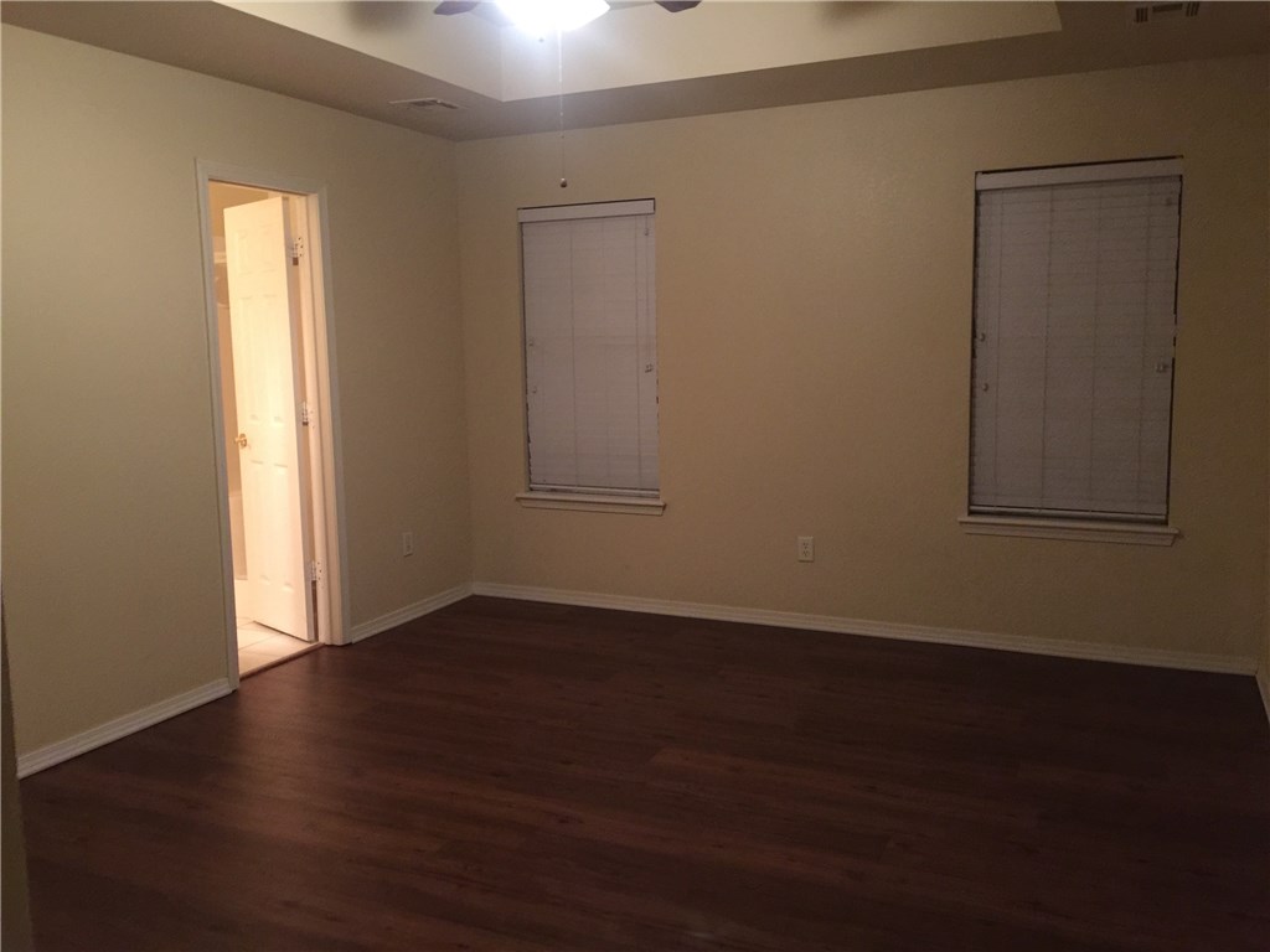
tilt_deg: -7.6
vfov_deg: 48.2
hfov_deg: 61.7
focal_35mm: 29
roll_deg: +0.1
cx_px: 635
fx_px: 1064
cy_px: 476
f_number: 2.2
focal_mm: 4.15
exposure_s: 1/4
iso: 100
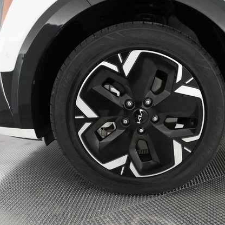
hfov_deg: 48.1
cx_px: 139
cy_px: 113
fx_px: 250
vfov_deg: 48.5
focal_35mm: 34
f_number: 2.8
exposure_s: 1/160
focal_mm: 26
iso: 5000
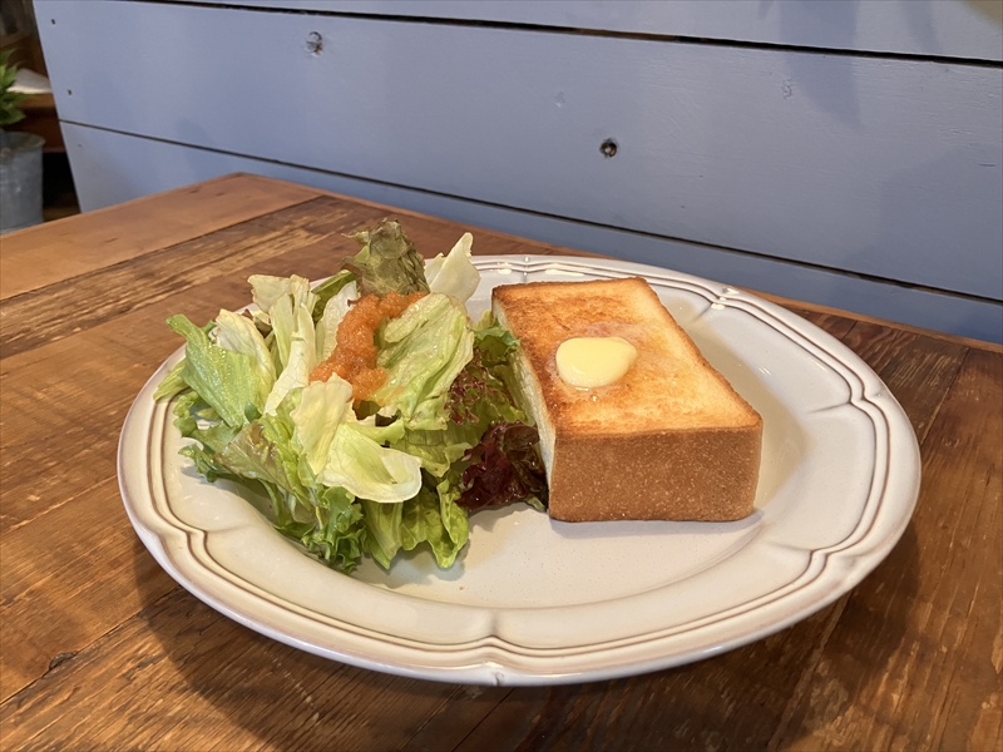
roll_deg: -0.5
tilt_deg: -28.0
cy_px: 376
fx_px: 811
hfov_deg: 63.4
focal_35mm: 28
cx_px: 502
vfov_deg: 49.7
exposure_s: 1/60
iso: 125
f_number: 1.8
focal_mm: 3.99
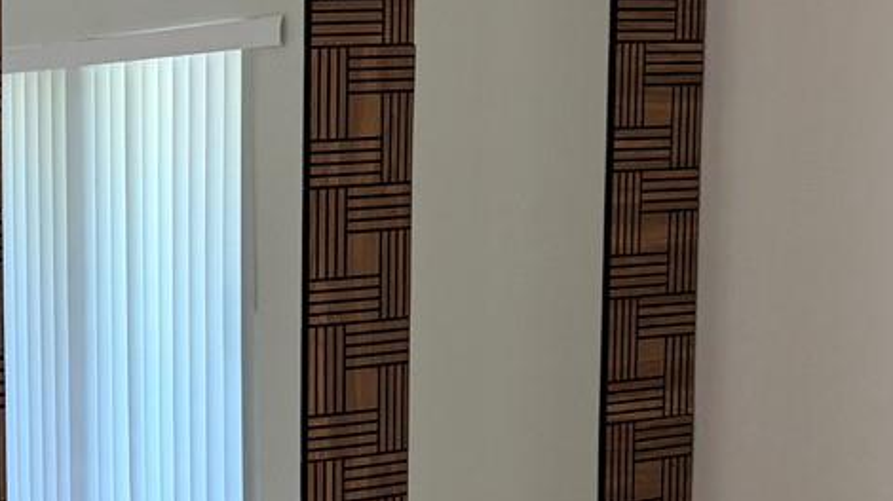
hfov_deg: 21.2
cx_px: -338
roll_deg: +2.2
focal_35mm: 89
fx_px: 2107
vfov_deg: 13.5
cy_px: 436
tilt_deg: -7.3
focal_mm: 6.76
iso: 80
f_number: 1.78
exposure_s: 1/120
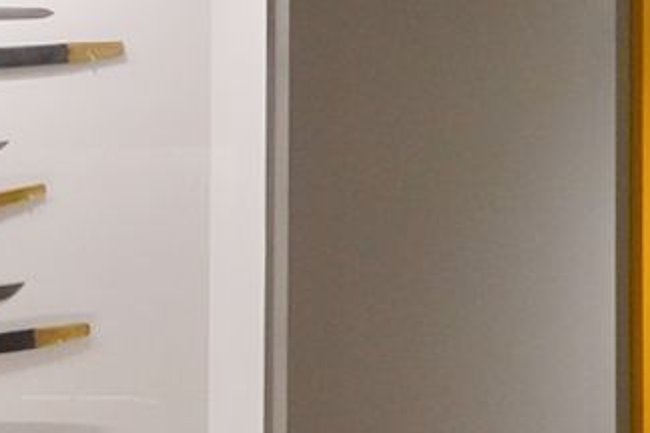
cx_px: -877
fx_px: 2672
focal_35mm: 148
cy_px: 263
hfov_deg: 11.6
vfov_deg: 9.3
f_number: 7.1
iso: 3200
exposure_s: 1/80
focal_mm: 24
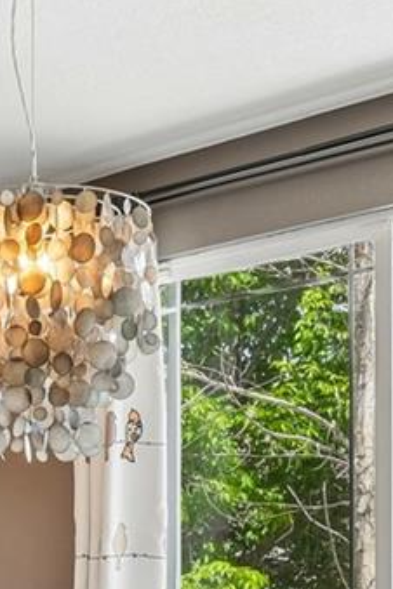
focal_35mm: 85
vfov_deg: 22.4
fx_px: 1392
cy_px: 671
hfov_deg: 15.5
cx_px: -70
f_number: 8
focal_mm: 12
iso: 125
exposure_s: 1/15
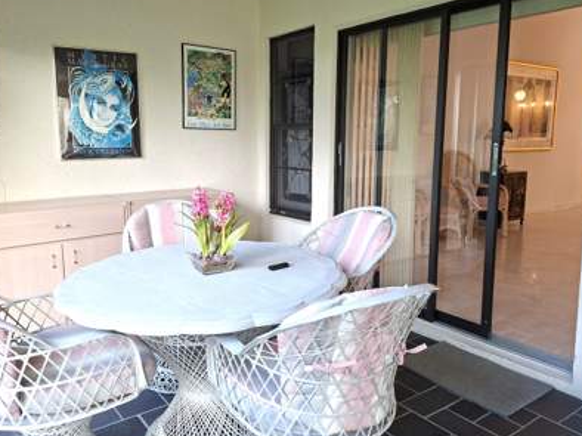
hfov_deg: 63.4
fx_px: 470
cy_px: 194
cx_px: 273
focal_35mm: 28
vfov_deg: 49.6
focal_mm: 5.54
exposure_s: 1/60
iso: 250
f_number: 1.8
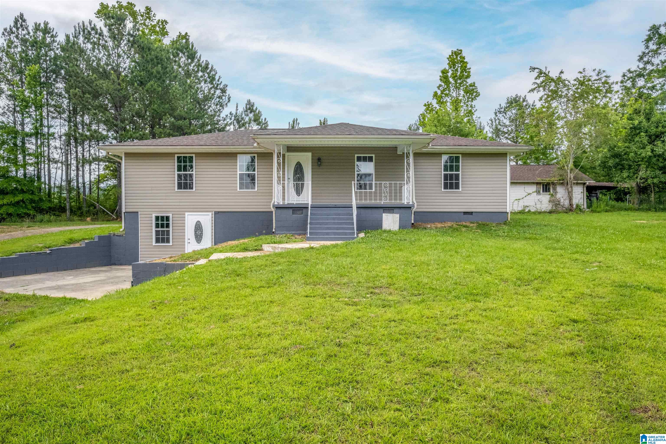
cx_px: 333
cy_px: 222
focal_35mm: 24
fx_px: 444
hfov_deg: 73.7
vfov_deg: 53.1
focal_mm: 15.9
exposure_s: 1/640
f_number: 8
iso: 800
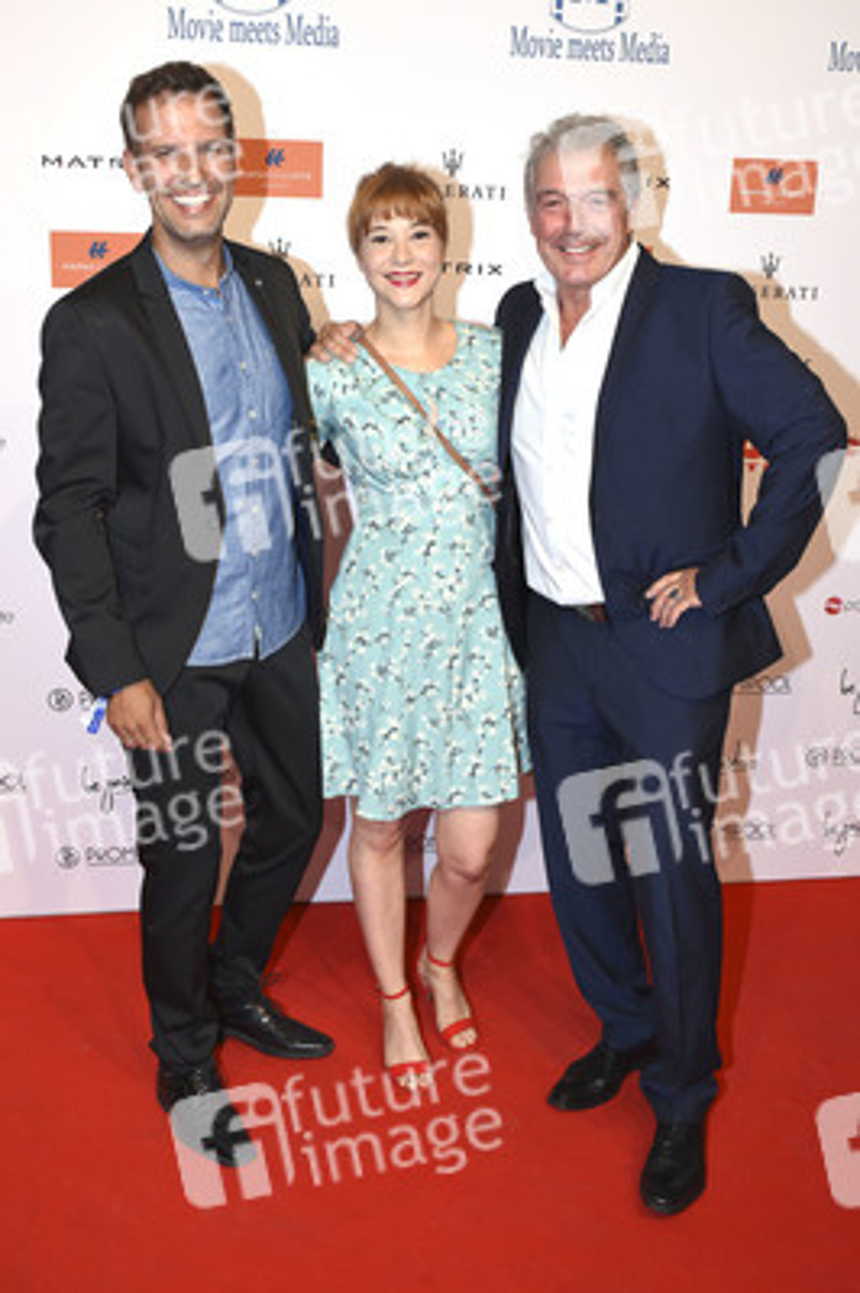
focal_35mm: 36
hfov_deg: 36.8
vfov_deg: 53.2
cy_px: 646
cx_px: 430
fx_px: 1292
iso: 400
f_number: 5.6
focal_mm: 24
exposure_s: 1/160
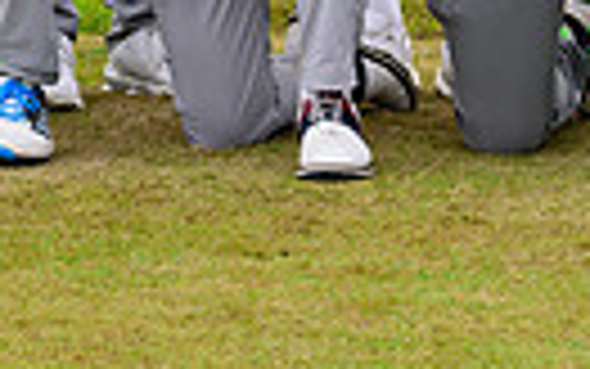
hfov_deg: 3.9
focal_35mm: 543
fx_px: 8735
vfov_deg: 2.4
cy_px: -475
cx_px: 437
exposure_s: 1/1000
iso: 1000
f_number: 5.6
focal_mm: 120
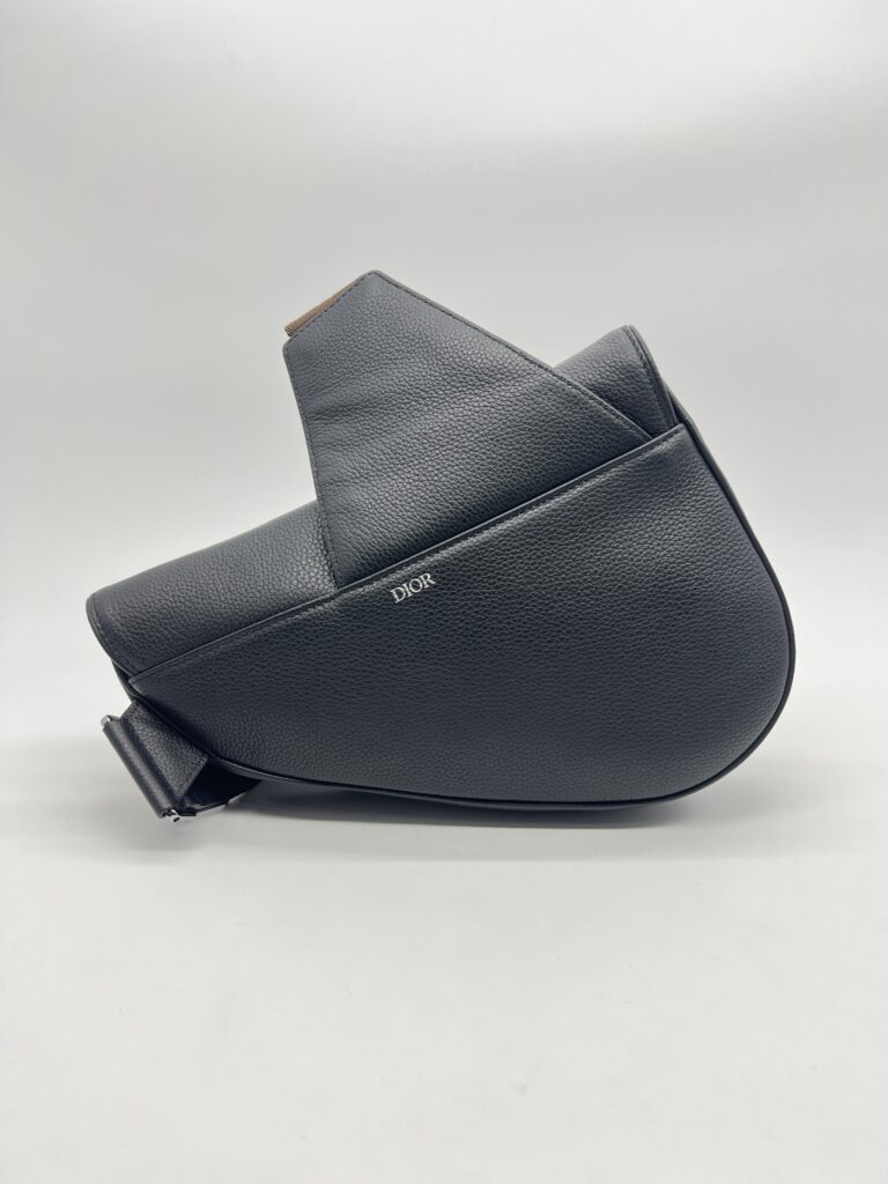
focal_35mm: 26
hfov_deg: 53.1
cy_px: 592
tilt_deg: -13.8
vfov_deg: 67.3
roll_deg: +0.1
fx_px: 889
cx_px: 444
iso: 40
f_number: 1.5
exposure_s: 1/100
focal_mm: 5.7
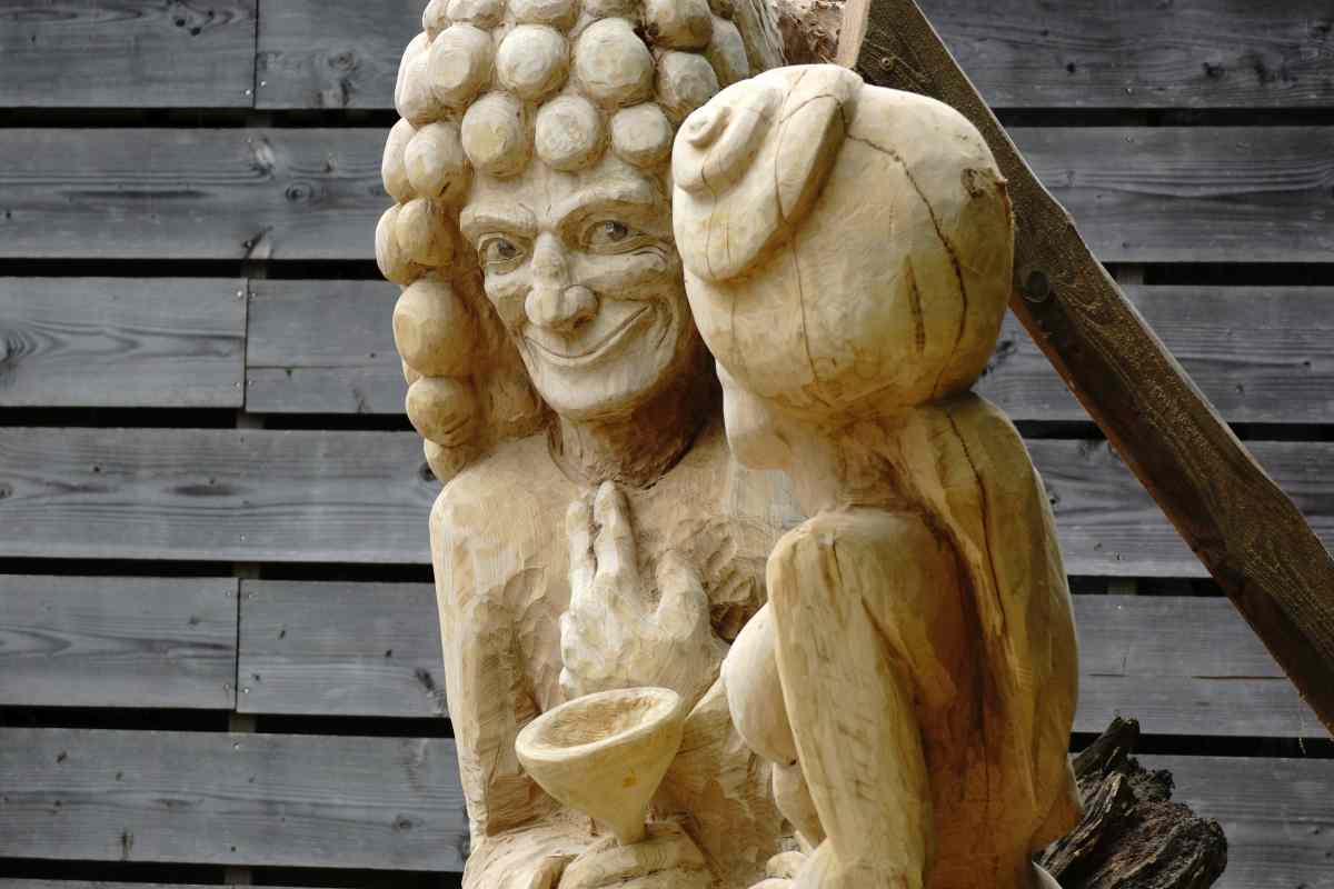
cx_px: 667
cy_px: 444
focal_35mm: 202
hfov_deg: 10.2
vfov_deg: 6.8
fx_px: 7503
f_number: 4.5
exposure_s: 1/250
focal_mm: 135
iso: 250
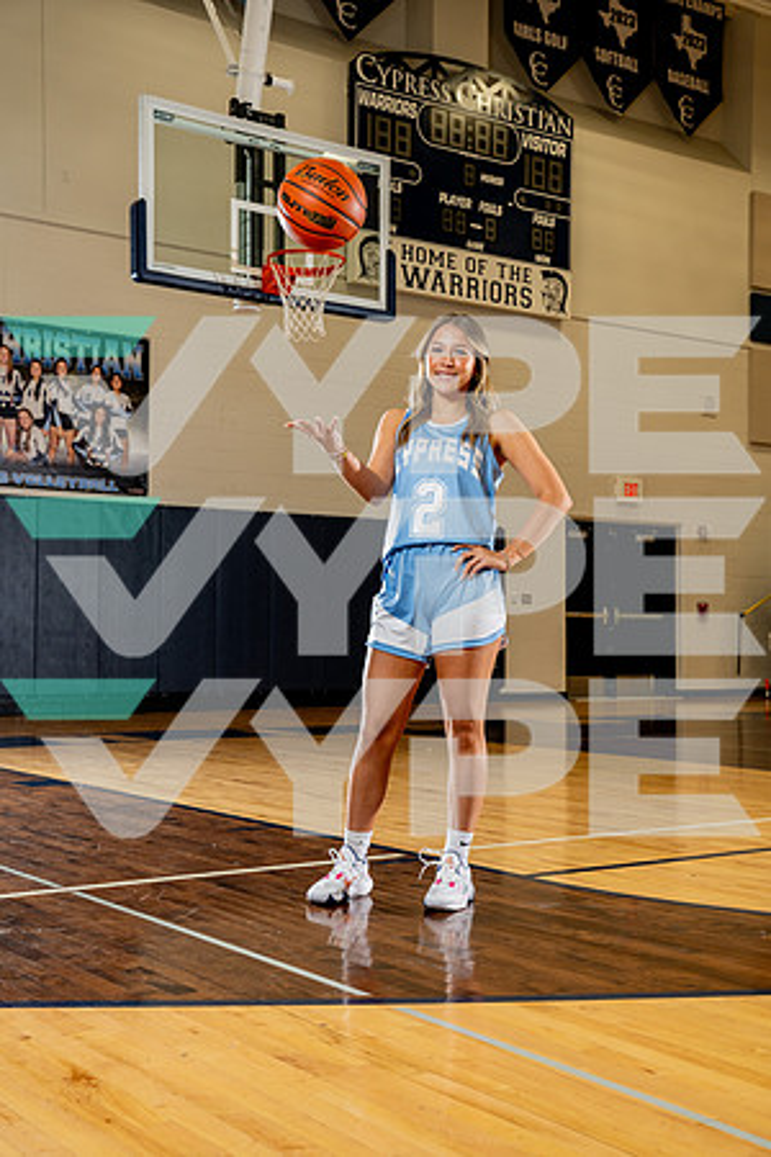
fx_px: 1446
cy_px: 578
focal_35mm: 45
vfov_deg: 43.6
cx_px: 386
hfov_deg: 29.9
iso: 400
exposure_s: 1/250
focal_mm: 45
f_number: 5.6
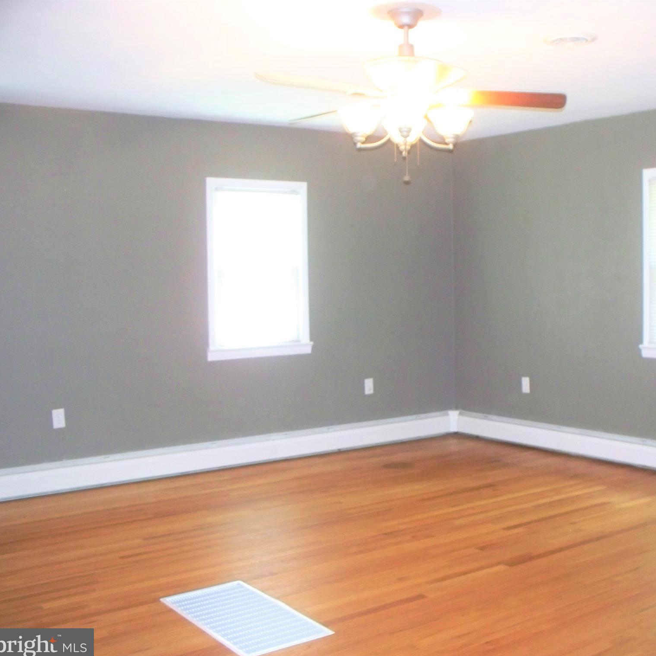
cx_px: 429
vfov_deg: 39.2
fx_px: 922
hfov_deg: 38.8
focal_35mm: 43
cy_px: 331
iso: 400
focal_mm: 7.54
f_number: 2.8
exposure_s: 1/30
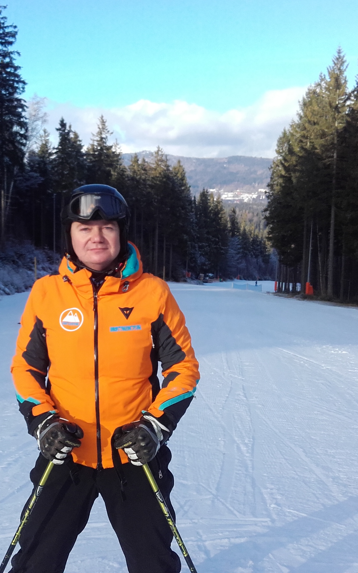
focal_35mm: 44
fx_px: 687
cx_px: 84
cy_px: 286
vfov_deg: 45.3
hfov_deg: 28.7
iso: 50
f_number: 2.2
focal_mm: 3.31
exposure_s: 1/560
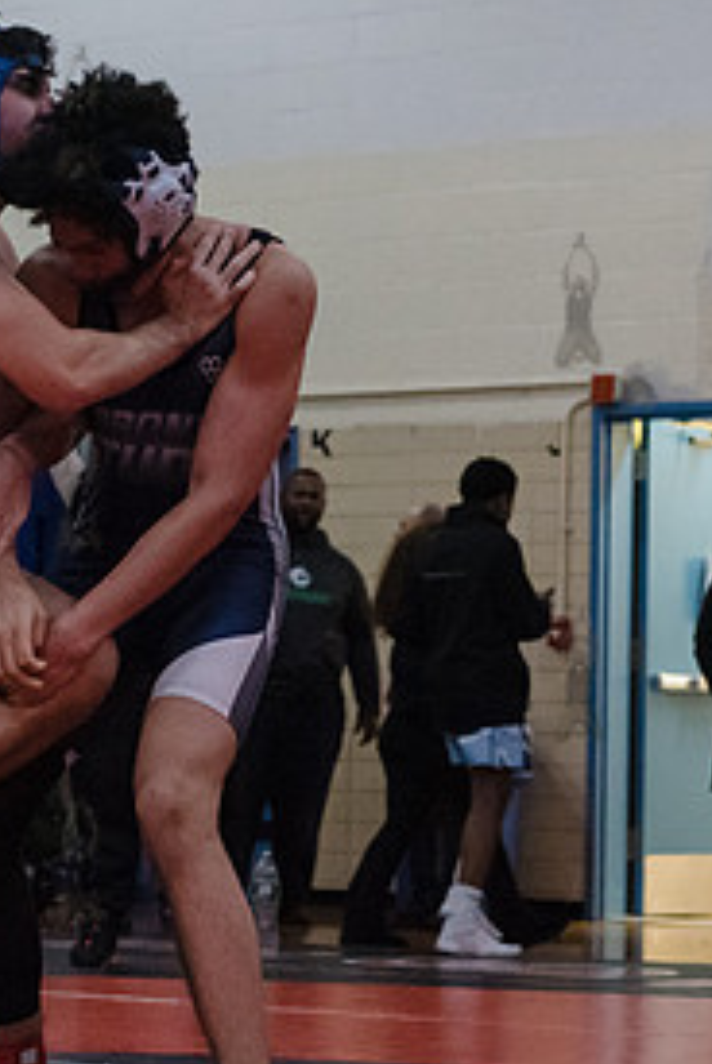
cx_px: 113
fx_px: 3935
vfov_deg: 15.4
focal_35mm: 133
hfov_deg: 10.3
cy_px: 453
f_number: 3.2
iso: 8000
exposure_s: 1/400
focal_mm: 58
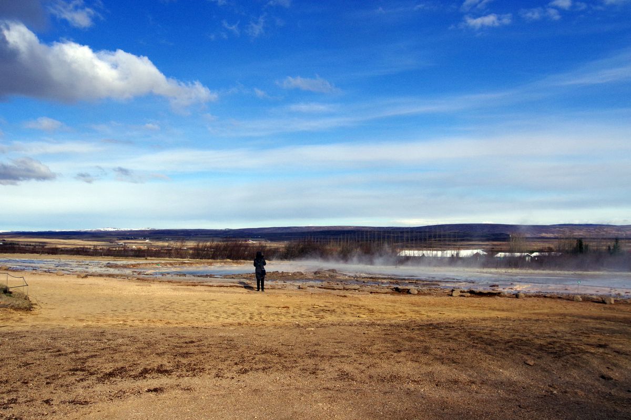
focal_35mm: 30
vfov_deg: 43.5
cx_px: 316
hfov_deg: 62.0
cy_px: 210
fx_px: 525
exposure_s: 1/2000
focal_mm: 20
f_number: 7.1
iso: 400
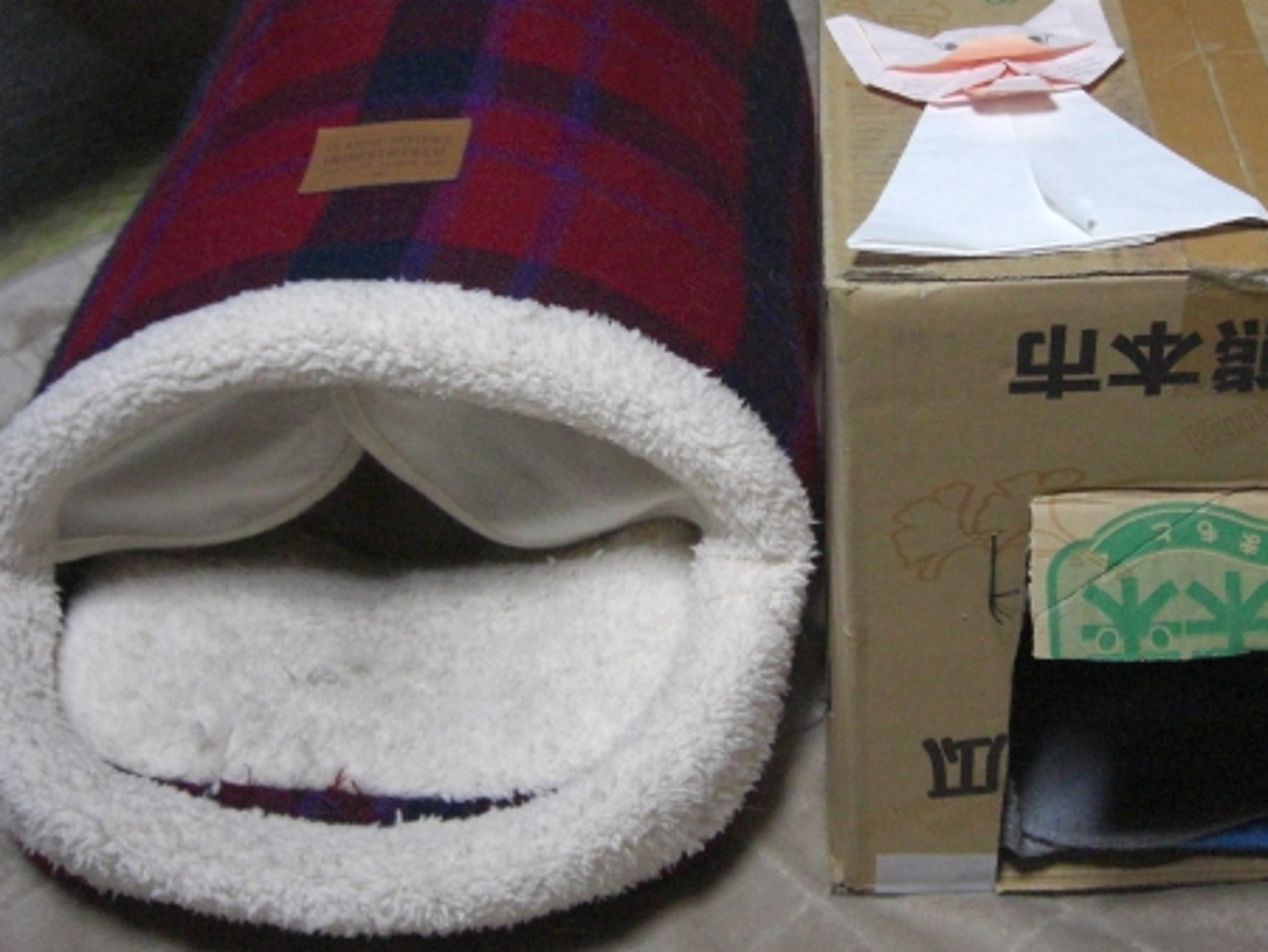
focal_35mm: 54
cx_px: 817
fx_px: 1979
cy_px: 338
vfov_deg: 26.9
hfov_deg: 35.3
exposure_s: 1/50
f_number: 2.8
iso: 800
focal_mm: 7.9
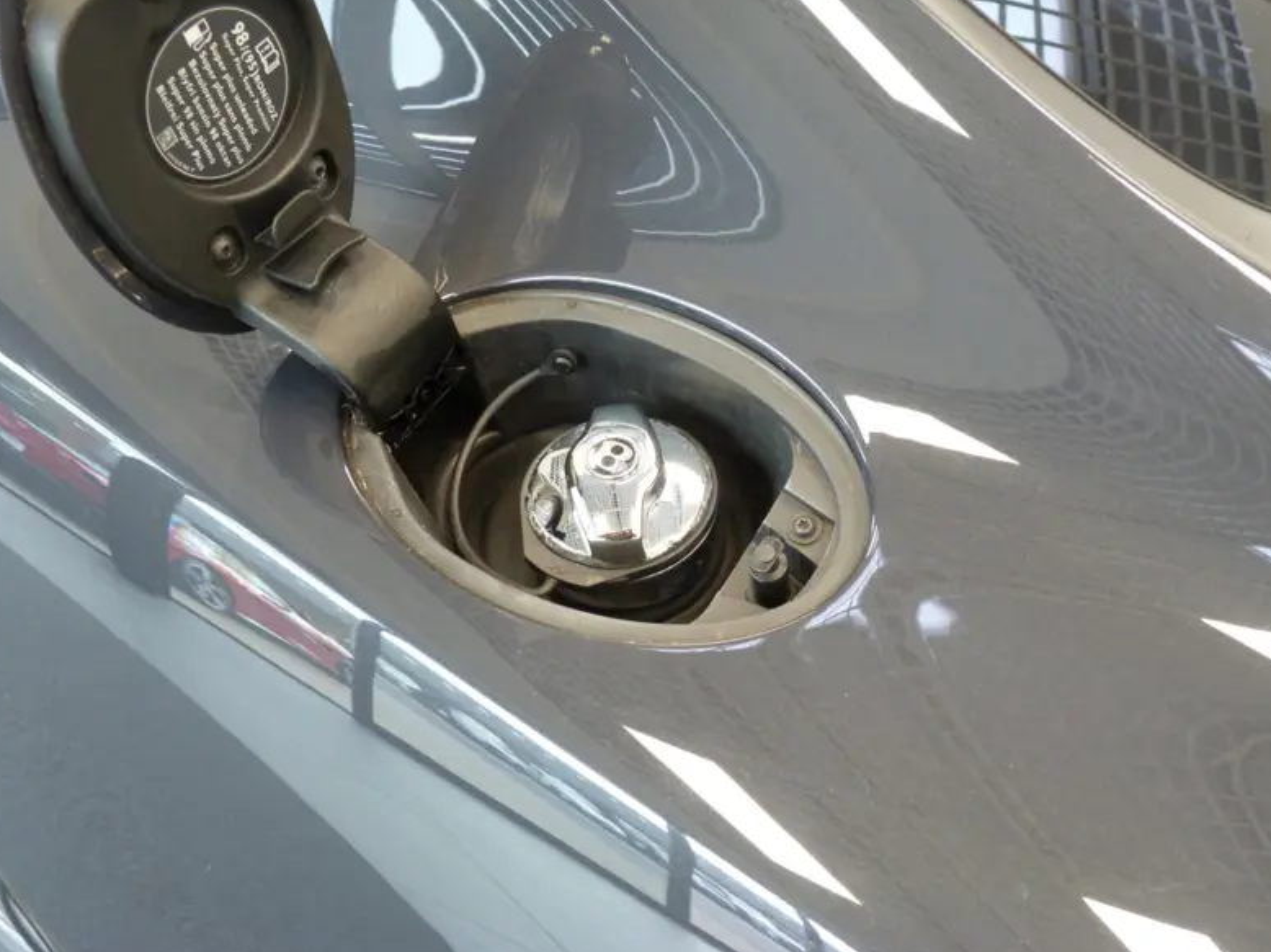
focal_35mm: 36
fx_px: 1321
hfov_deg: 51.4
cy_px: 469
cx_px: 642
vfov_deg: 39.6
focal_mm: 6.3
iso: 200
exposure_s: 1/10
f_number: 3.1
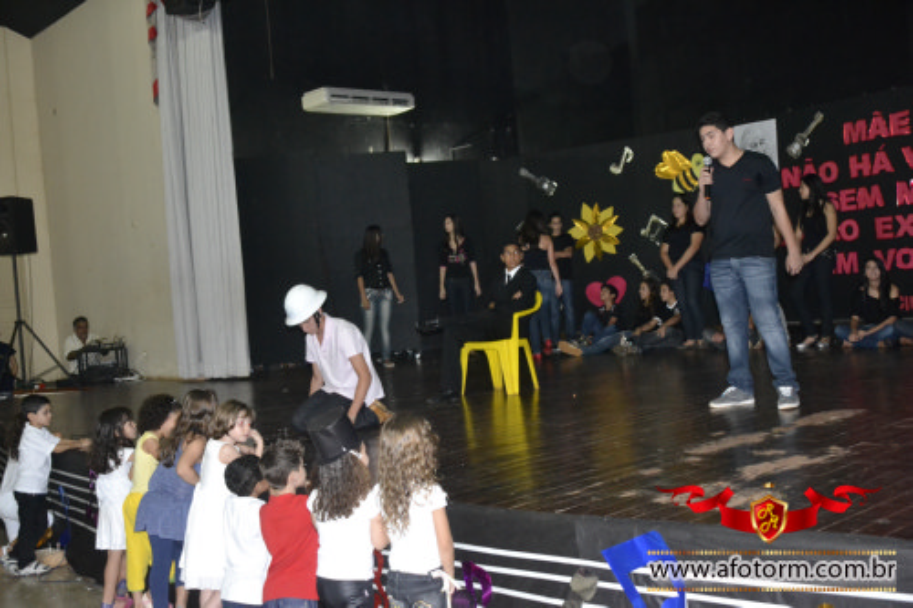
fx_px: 989
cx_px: 456
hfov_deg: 49.6
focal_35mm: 39
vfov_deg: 34.2
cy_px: 304
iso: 3200
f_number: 3.8
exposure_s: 1/60
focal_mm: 26
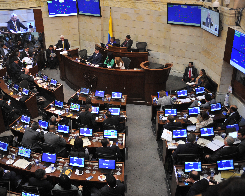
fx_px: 297
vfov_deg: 36.5
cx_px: 100
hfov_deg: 44.6
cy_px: 98
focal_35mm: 41
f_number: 2.8
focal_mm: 36
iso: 1600
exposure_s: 1/200
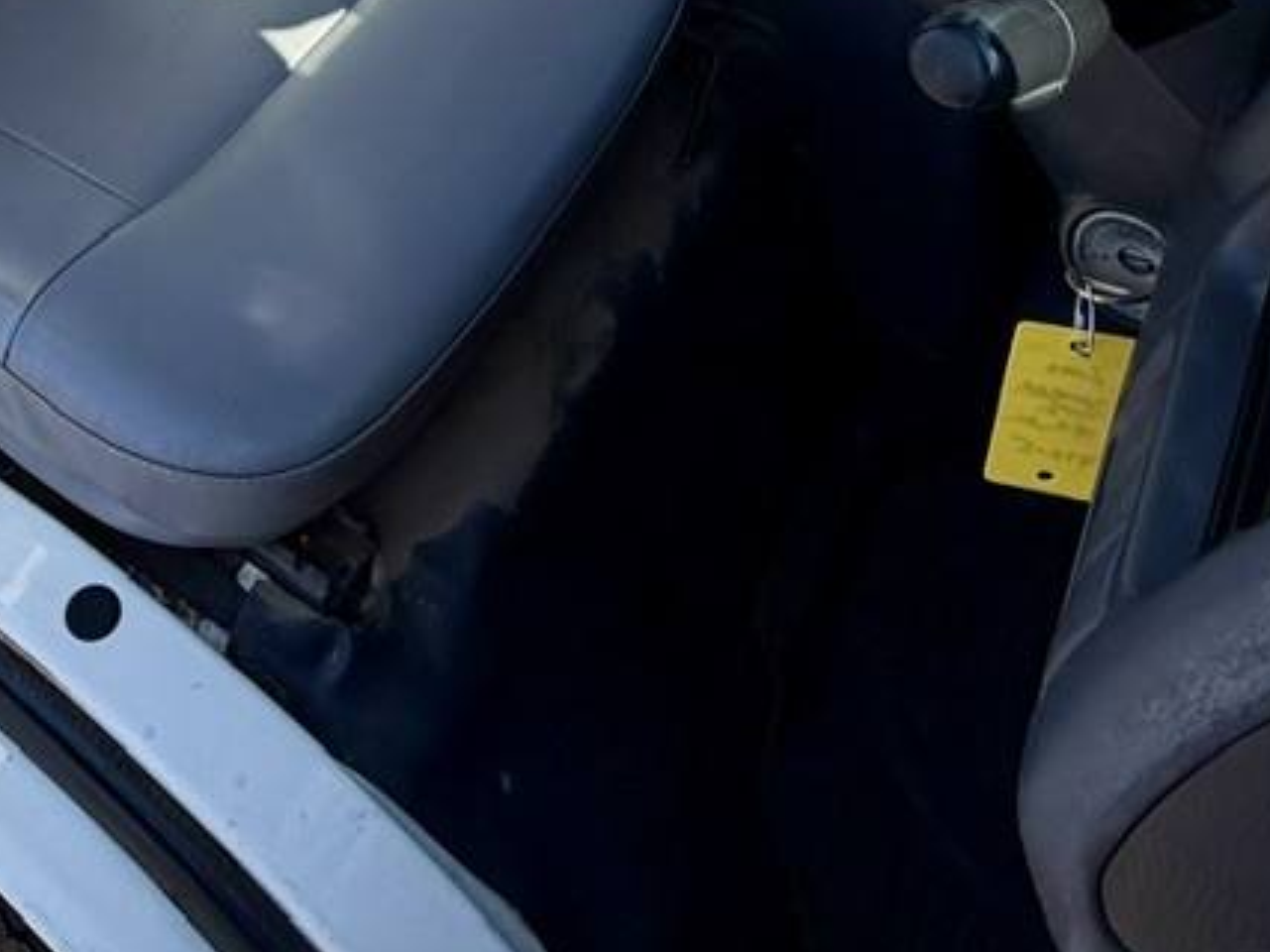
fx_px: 1540
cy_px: -372
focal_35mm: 42
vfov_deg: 27.1
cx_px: 214
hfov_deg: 42.3
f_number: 2.2
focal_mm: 2.22
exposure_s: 1/701
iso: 40
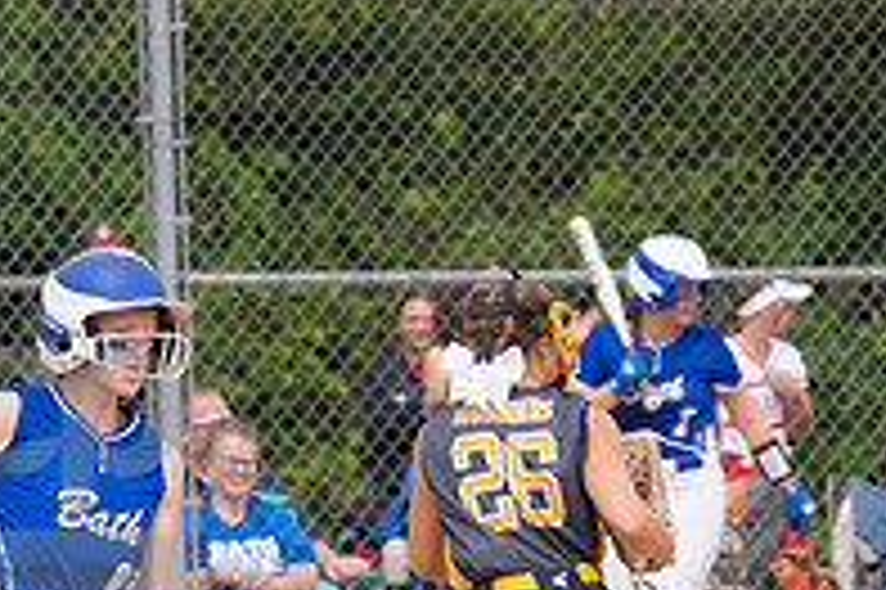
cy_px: 473
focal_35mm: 707
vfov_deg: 1.9
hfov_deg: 2.9
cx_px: 40
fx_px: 17385
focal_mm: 160
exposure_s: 1/1600
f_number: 5.6
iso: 320
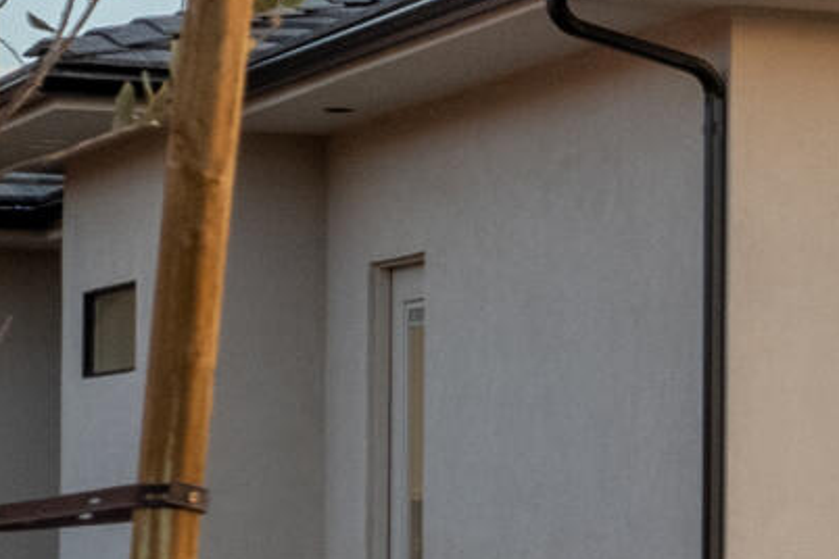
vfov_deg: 8.4
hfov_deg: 11.2
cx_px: 1757
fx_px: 3822
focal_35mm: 164
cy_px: 417
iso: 100
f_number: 2.8
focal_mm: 8.38
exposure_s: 1/40
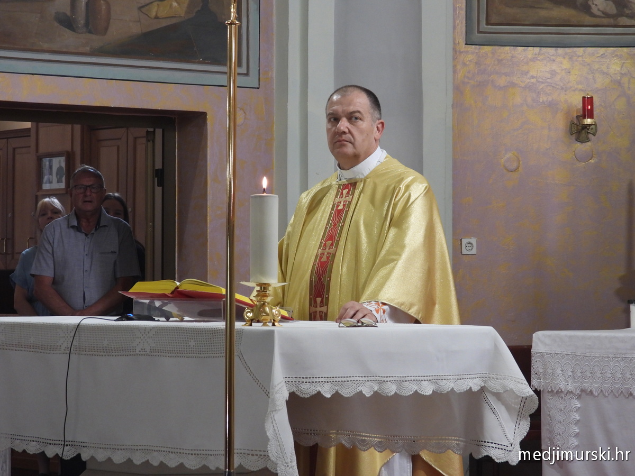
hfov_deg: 15.8
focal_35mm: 125
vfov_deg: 11.9
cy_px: 238
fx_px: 2293
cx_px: 318
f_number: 4
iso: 400
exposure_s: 1/50
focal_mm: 22.5
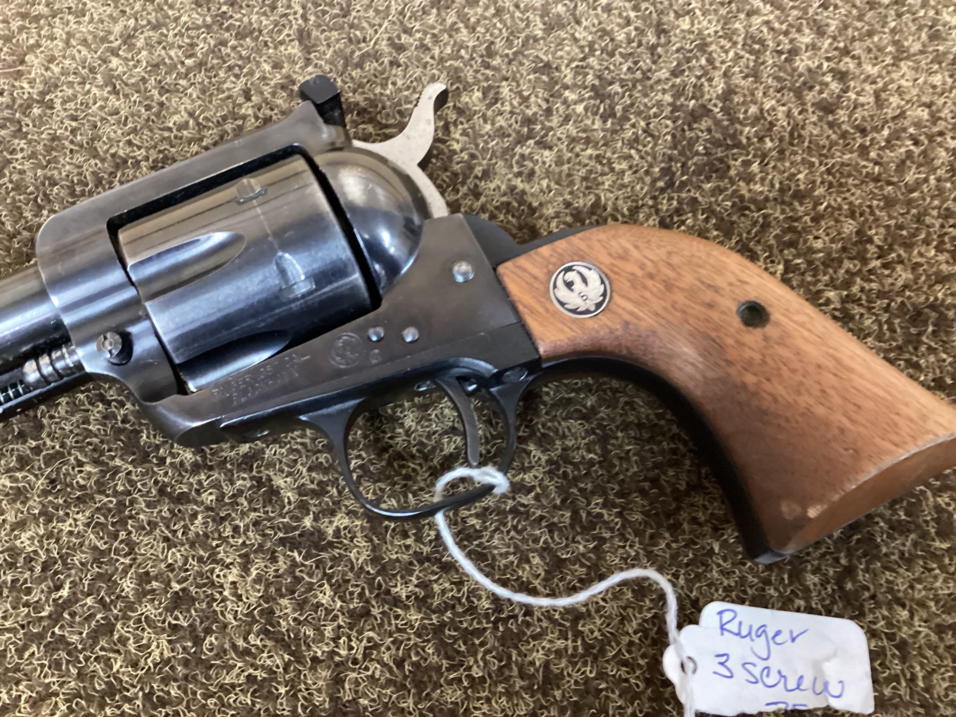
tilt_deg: -68.9
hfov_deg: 58.4
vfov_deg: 45.4
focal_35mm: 31
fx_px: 856
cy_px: 358
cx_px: 478
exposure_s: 1/30
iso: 640
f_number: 2.4
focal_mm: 3.3
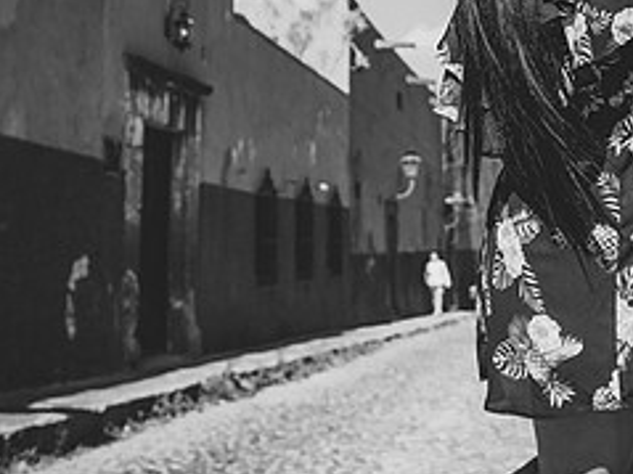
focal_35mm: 63
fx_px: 1151
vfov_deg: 22.5
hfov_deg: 30.0
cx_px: 509
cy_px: 12
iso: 100
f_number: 1.8
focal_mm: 18
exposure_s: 1/2500
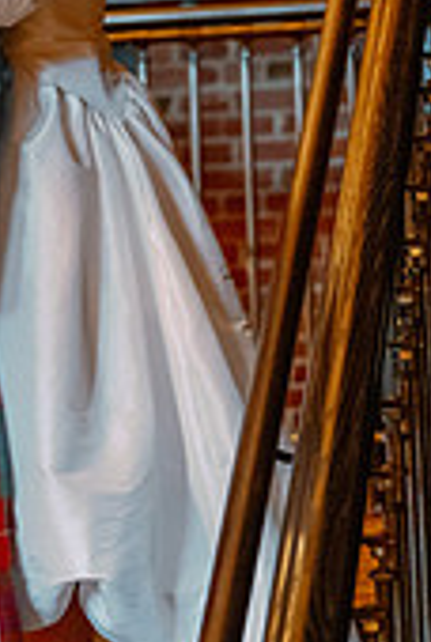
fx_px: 2504
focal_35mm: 140
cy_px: 166
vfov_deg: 14.6
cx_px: -72
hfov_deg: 9.7
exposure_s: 1/160
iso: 4500
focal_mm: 53
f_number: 2.8
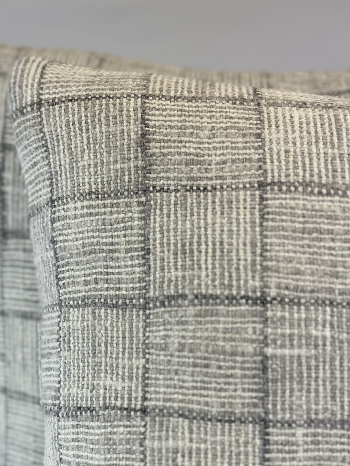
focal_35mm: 68
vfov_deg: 28.5
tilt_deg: -14.4
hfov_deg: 21.5
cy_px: 271
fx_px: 917
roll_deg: -1.3
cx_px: 116
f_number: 1.78
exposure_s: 1/151
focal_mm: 6.86
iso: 64
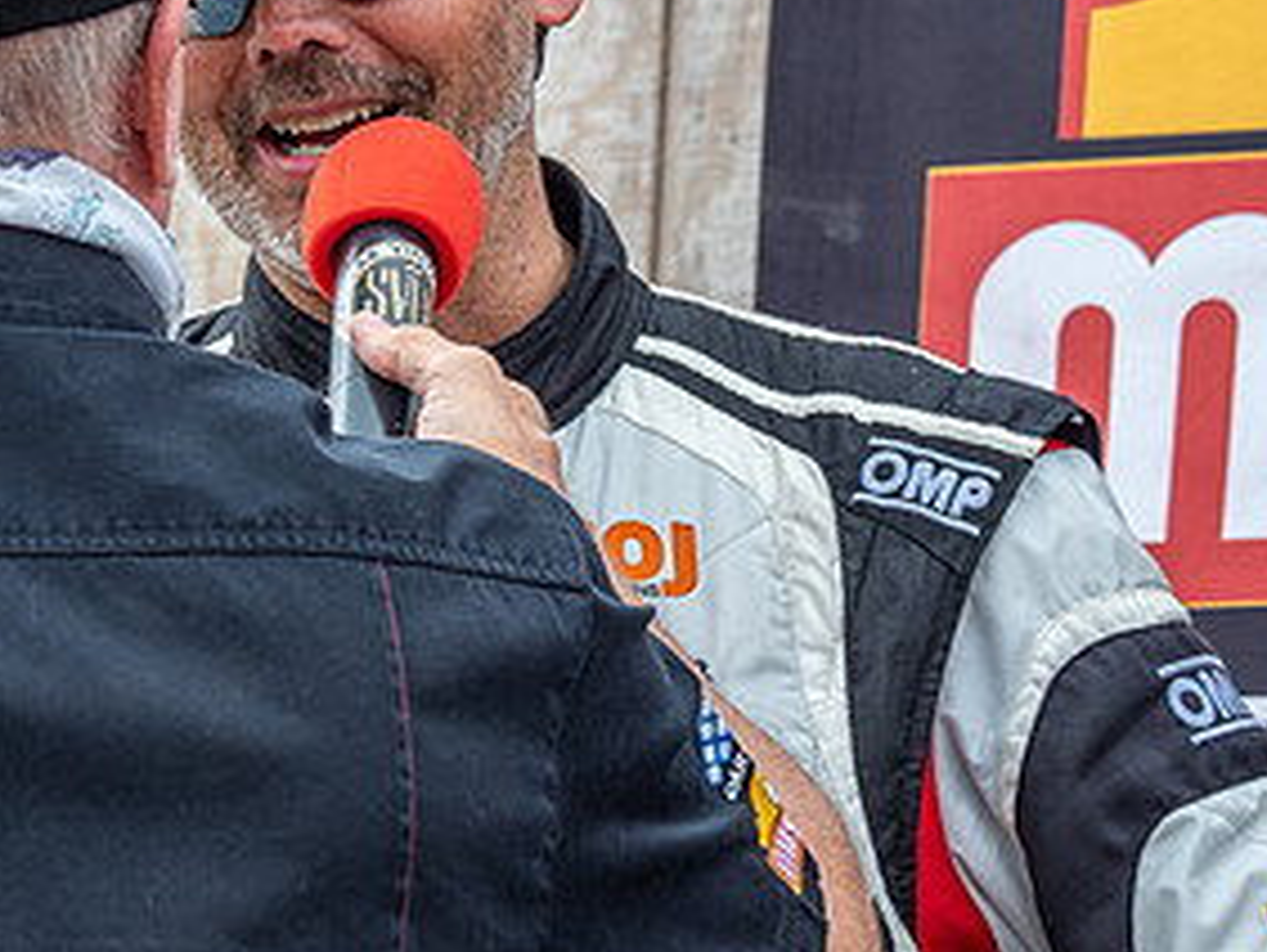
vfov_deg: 3.6
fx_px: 15056
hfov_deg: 4.8
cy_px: 294
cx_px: 580
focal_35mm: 411
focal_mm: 100
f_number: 7.1
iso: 200
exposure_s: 1/125
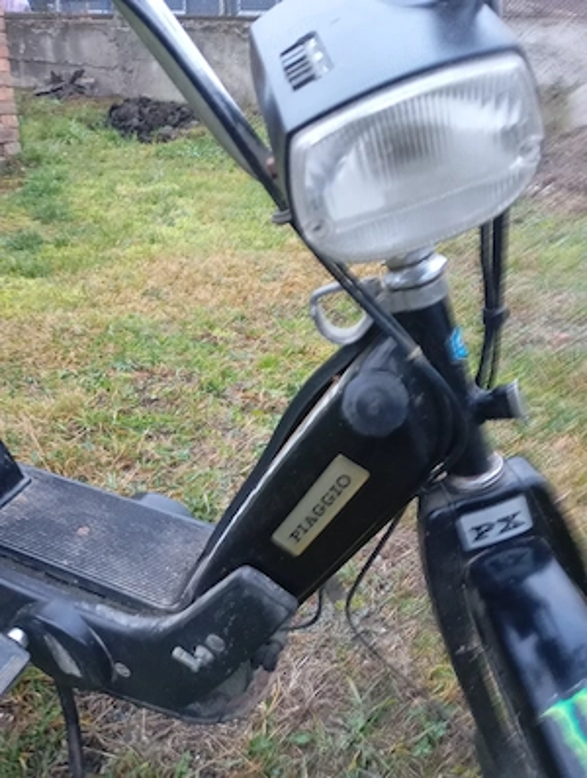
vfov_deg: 63.4
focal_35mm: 28
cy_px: 389
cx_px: 294
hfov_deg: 49.9
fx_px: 631
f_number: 1.8
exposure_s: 1/25
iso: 644
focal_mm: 4.27
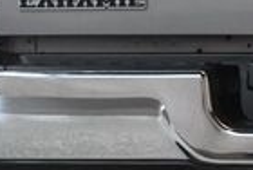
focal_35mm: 164
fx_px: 1155
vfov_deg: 8.4
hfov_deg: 12.0
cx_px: 363
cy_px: 51
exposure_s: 1/125
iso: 1600
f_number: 3.8
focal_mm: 24
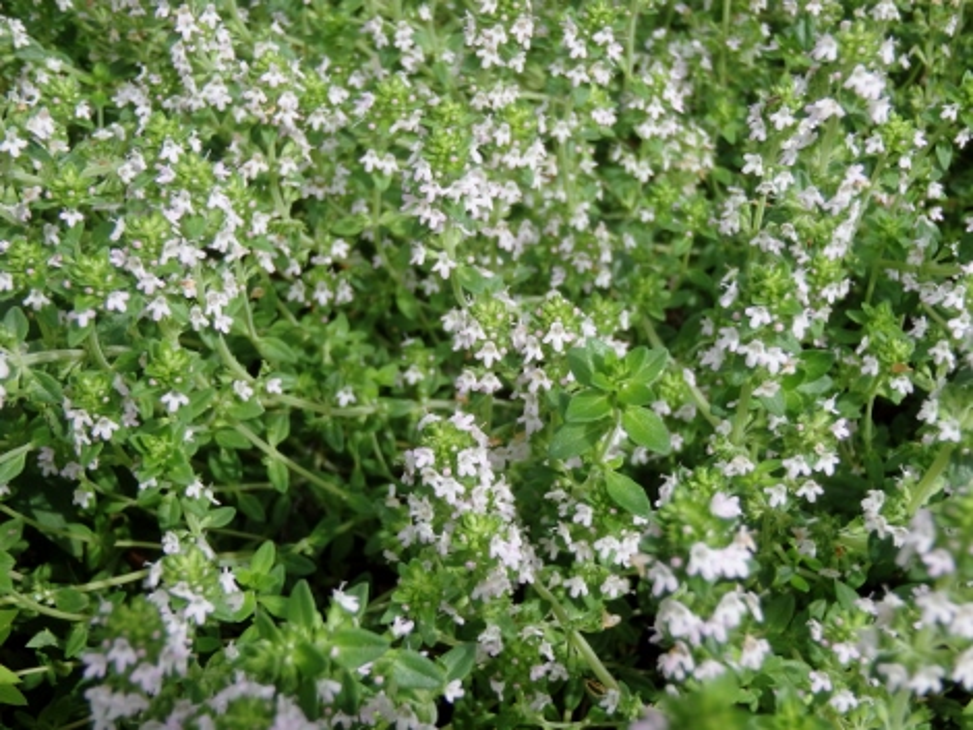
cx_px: 486
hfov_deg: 34.3
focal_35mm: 56
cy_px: 365
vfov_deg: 26.1
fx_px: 1575
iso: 125
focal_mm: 10
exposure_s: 1/320
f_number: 5.1
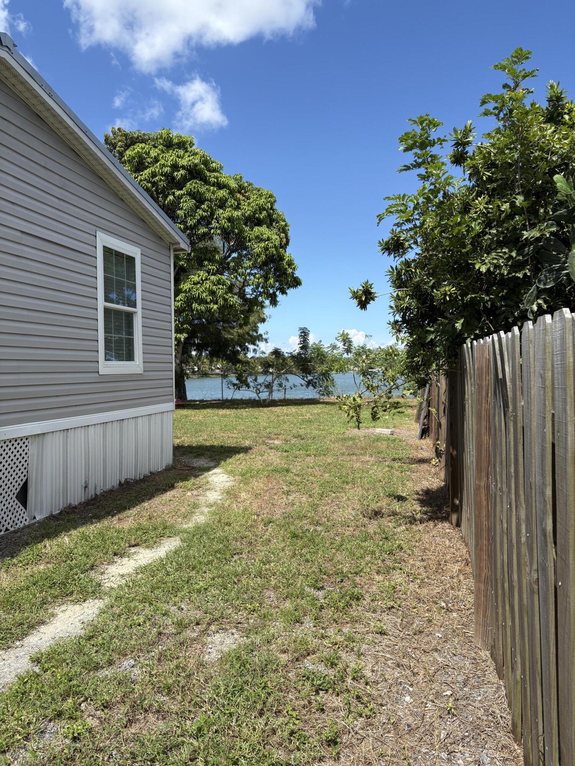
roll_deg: +0.2
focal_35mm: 26
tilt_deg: -0.8
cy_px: 383
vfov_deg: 67.3
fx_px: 576
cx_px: 288
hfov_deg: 53.1
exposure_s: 1/3279
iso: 50
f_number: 1.6
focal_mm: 5.96
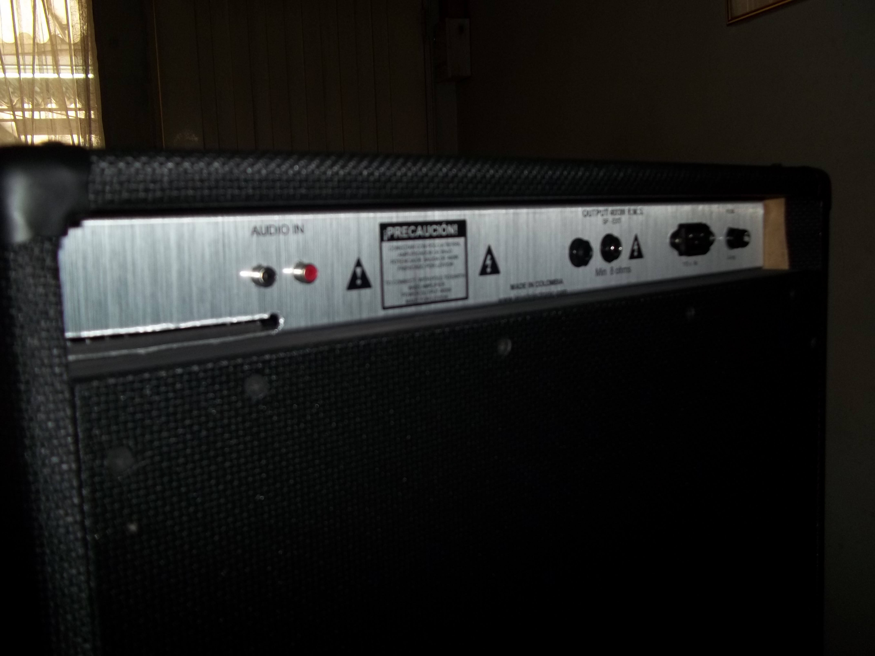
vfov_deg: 44.2
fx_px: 809
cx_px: 438
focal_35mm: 32
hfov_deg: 56.8
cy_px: 328
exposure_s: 1/30
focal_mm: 5.7
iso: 64
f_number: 2.9
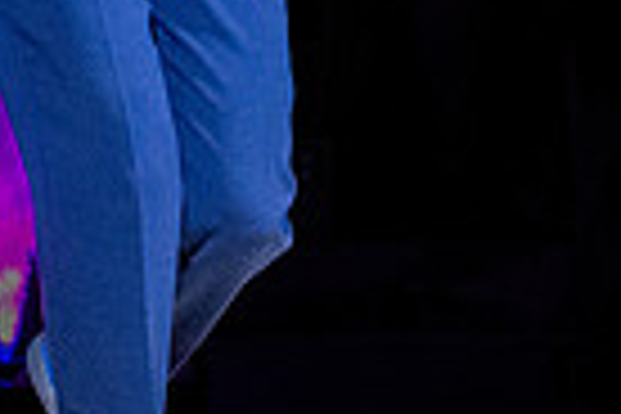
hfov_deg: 5.7
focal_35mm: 360
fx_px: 6210
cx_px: 407
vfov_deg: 3.8
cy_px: -223
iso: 4000
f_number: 2.8
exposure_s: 1/2500
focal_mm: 70
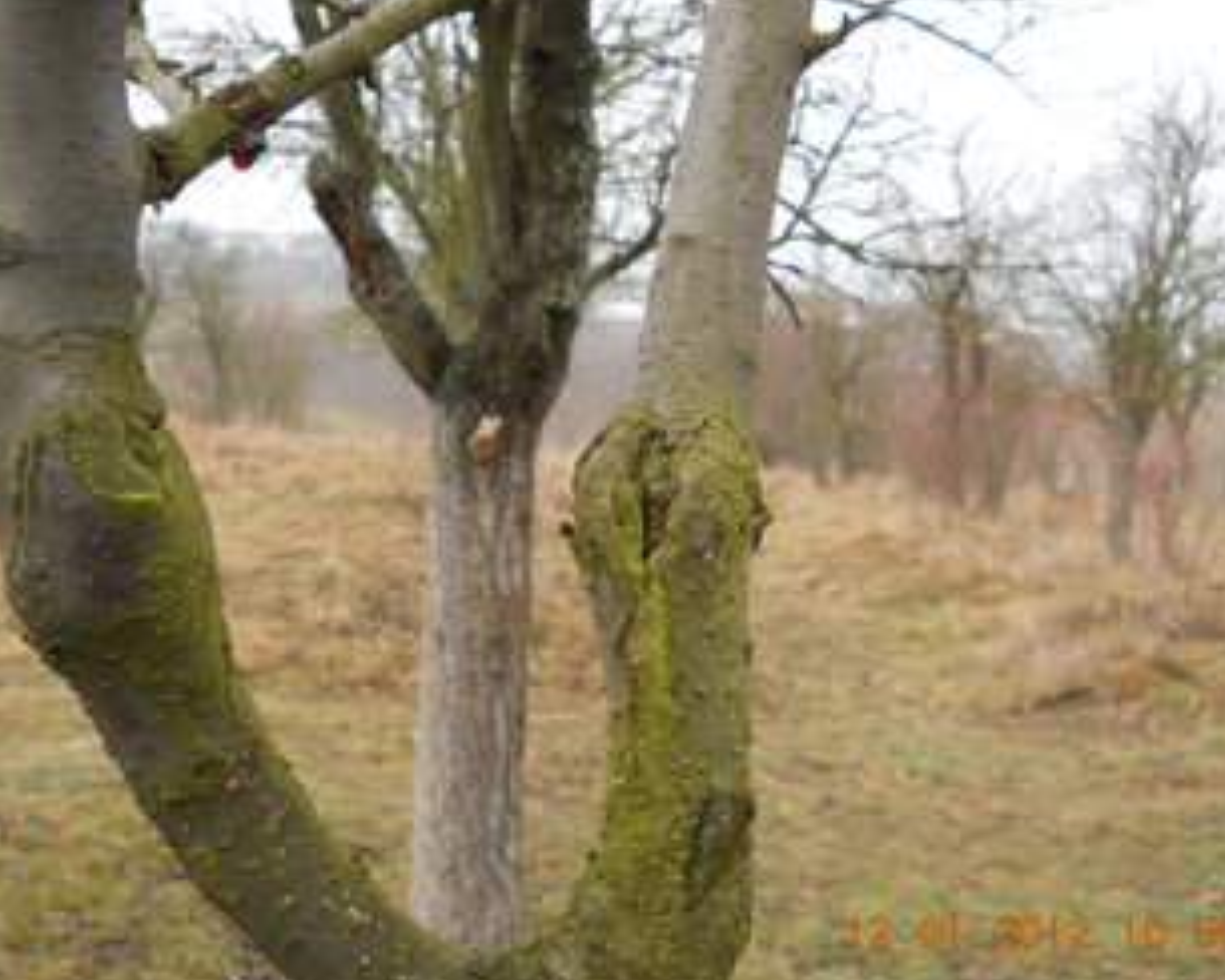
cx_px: 602
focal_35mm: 46
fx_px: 1668
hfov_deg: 40.3
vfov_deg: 32.7
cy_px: 508
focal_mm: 6.72
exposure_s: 1/160
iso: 80
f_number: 3.1
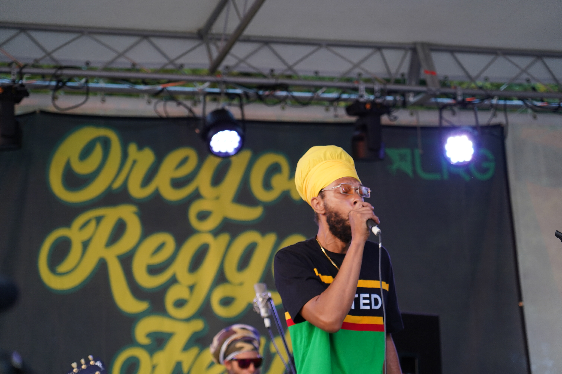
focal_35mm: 105
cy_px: 187
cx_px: 281
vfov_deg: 13.0
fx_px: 1639
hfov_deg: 19.5
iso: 800
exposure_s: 1/160
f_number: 4
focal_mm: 105
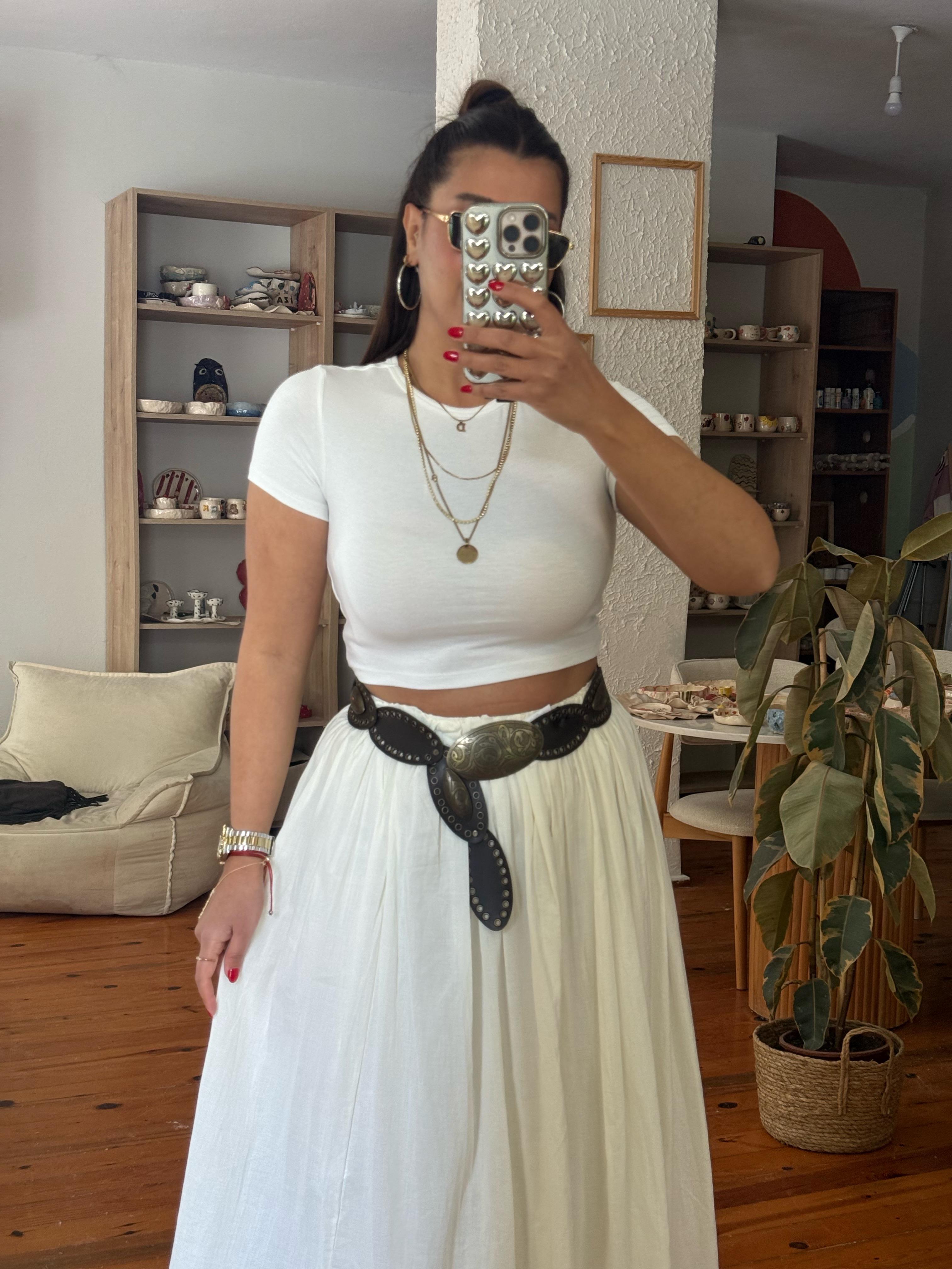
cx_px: 476
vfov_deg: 39.7
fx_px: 1760
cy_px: 634
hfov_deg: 30.3
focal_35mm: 48
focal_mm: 6.76
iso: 250
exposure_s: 1/50
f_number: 1.78
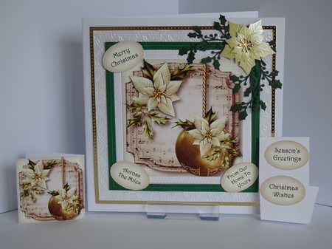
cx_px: 166
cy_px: 124
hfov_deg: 25.0
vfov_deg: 18.9
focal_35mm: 78
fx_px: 748
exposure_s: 1/100
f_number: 5
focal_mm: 13.26
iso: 80
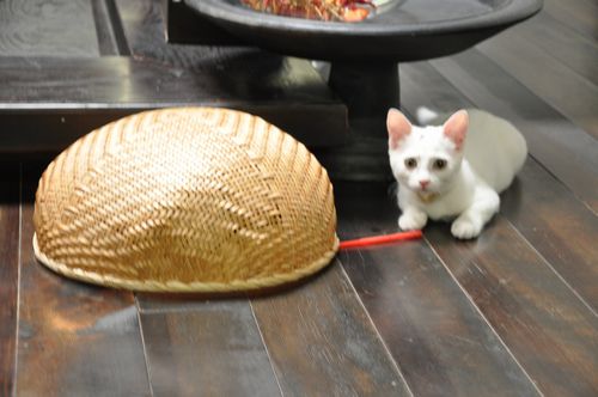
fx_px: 1543
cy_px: 198
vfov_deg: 14.7
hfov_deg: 21.9
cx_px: 299
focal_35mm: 93
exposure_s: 1/3
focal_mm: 62
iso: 800
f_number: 5.6
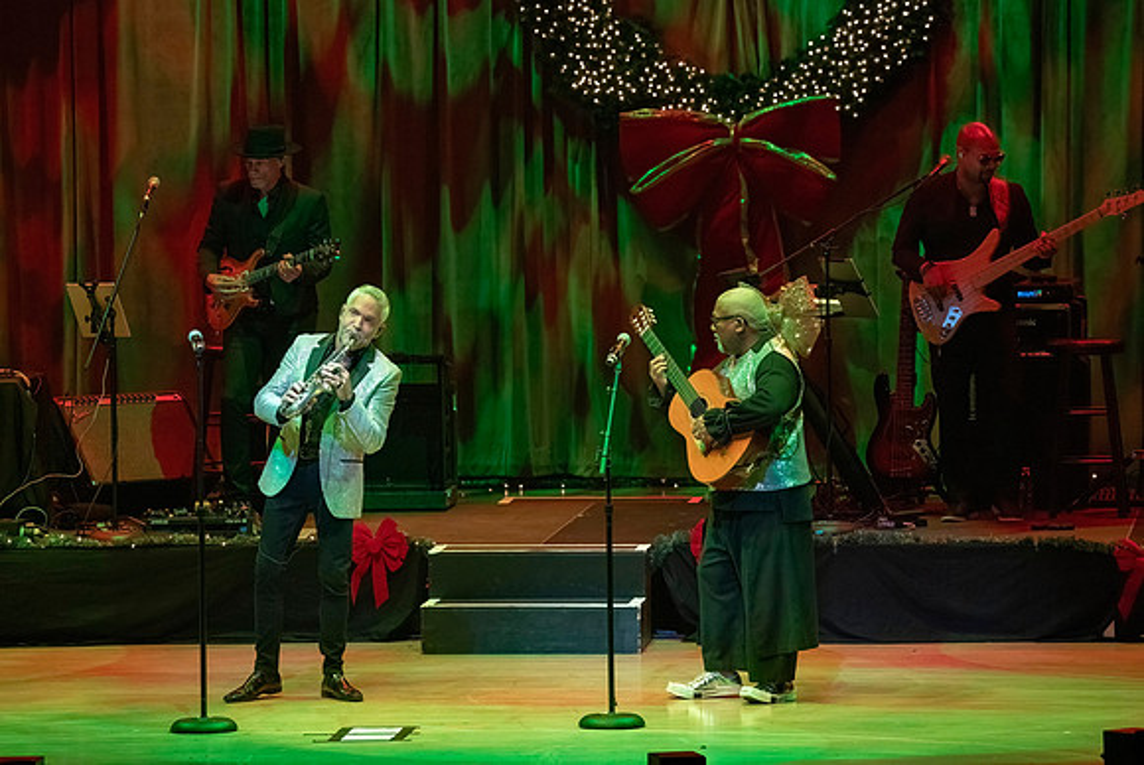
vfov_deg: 5.2
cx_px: 545
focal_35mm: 263
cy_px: 382
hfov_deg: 7.8
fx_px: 8376
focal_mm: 250
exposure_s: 1/320
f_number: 8
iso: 5000
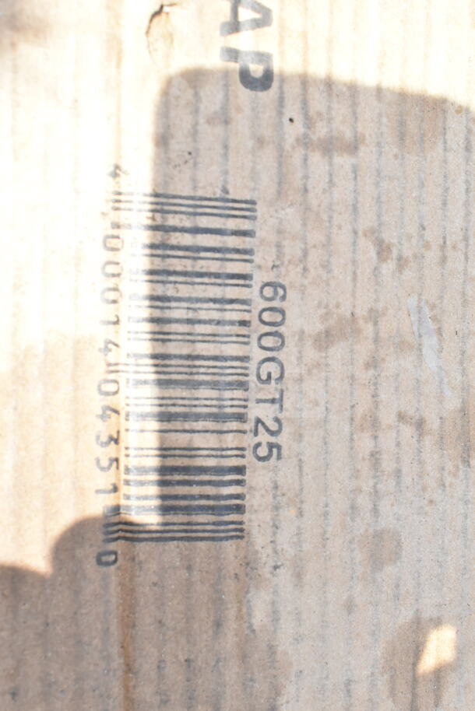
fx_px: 831
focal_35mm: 42
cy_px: 356
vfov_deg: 46.4
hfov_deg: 31.9
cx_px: 238
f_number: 11
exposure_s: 1/500
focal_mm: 28
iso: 1600
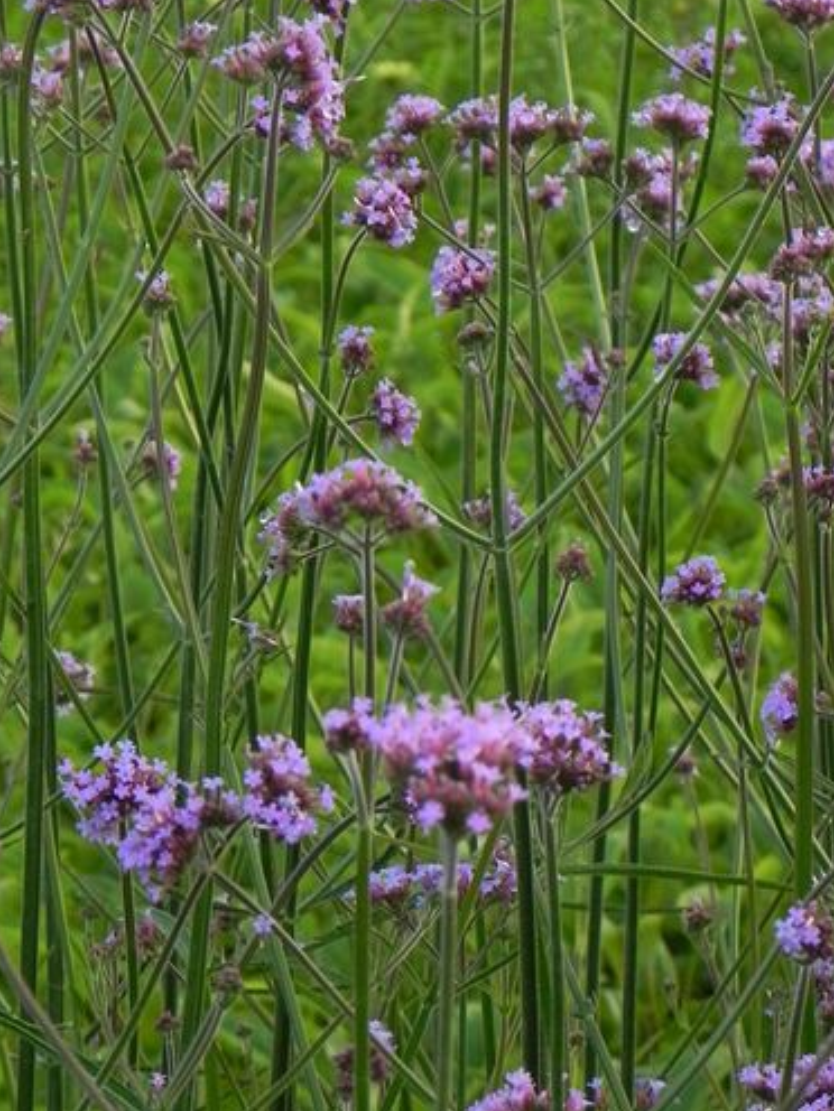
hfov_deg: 7.1
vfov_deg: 9.5
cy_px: 408
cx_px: 233
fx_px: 6682
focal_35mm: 208
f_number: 5
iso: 160
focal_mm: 23
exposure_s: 1/20
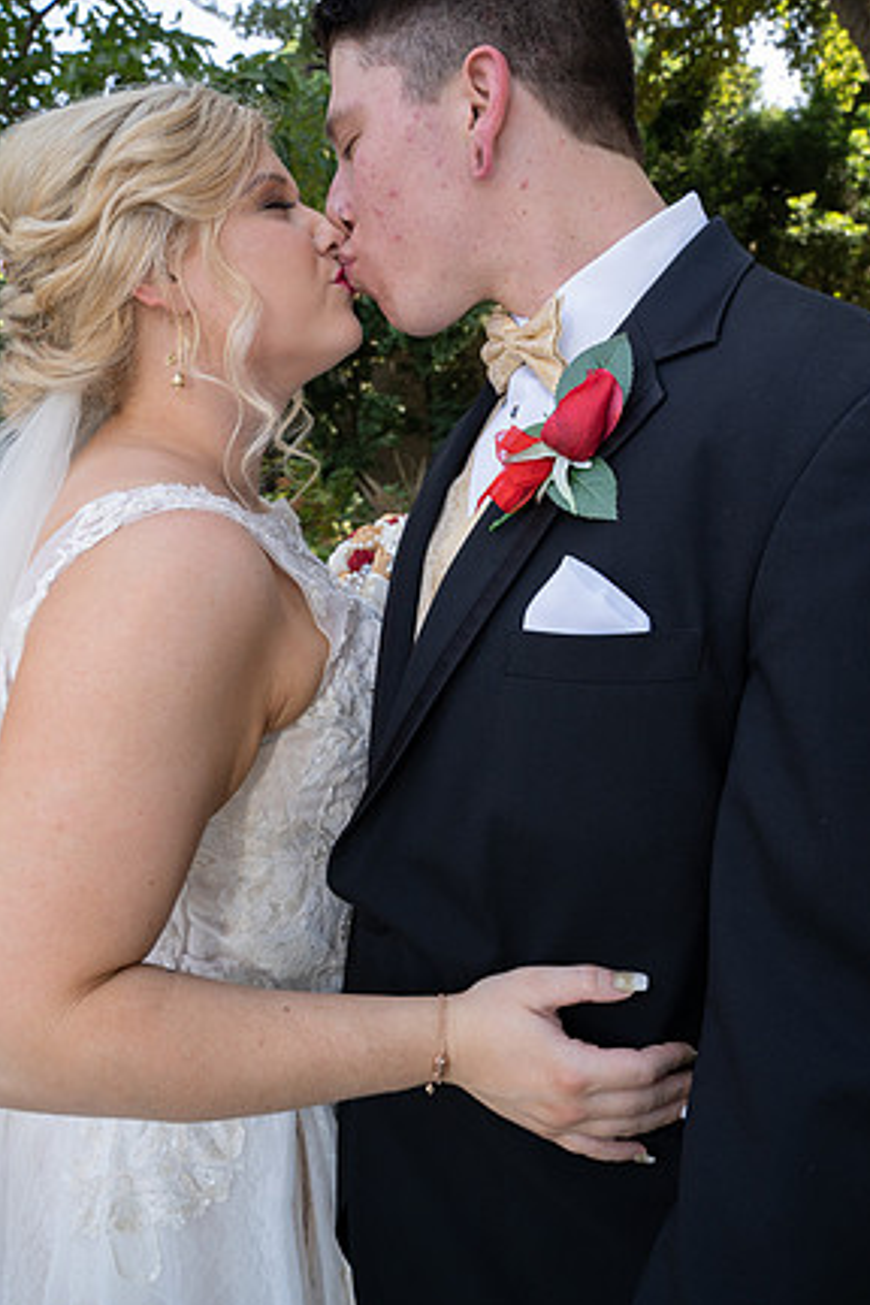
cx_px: 450
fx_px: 906
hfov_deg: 51.3
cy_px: 649
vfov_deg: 71.5
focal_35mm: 25
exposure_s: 1/125
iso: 500
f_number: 9
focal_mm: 24
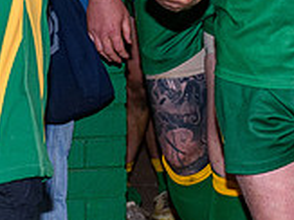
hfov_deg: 6.4
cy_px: 36
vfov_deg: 4.8
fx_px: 2639
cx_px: 64
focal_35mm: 311
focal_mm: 38
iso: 400
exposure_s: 1/160
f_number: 3.3
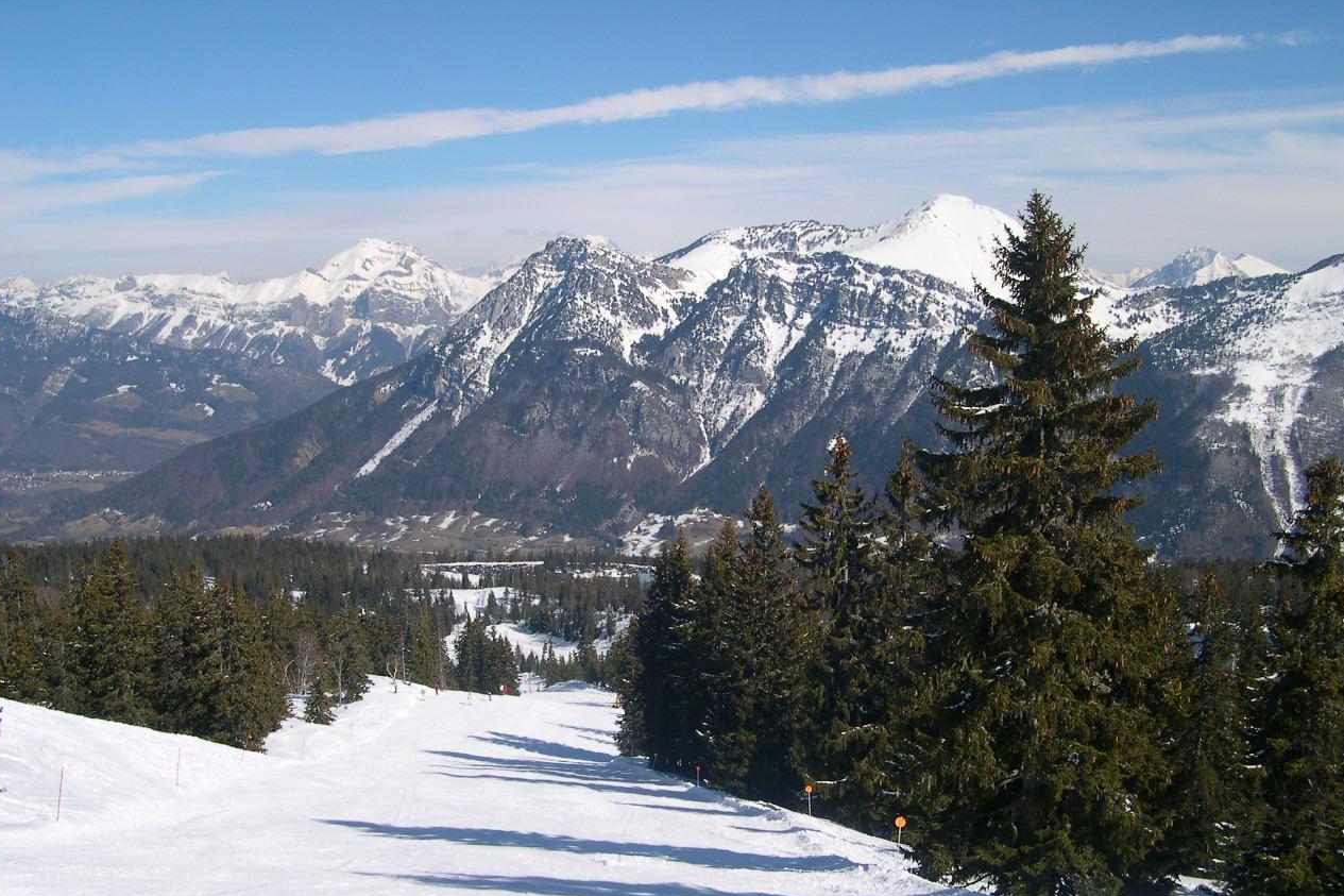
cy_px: 507
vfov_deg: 33.3
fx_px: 1493
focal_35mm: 40
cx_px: 671
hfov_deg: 48.5
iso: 100
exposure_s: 1/332
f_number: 7.6
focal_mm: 8
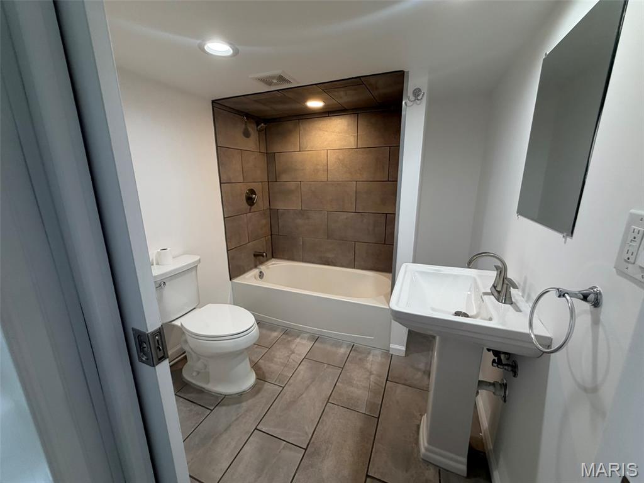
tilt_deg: -14.3
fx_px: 260
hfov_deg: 102.1
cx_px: 322
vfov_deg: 85.7
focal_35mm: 14
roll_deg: +0.1
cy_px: 242
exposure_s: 1/120
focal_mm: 2.22
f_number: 2.2
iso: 160
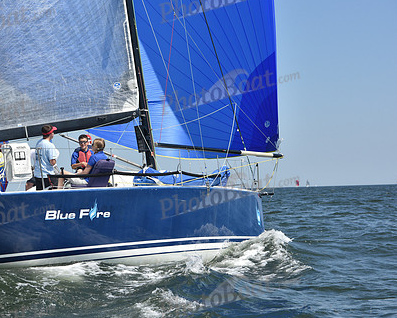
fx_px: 1129
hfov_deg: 19.8
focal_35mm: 96
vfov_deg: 16.0
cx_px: 108
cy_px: 156
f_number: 8
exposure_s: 1/1250
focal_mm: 70
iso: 250
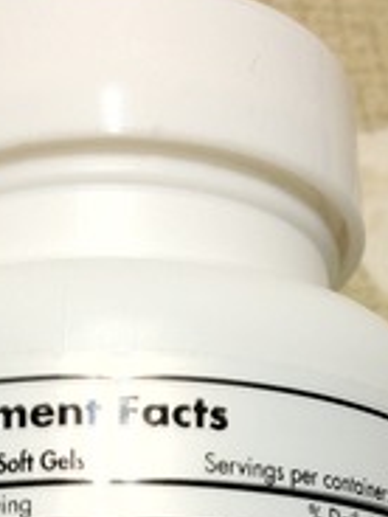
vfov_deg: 19.1
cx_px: 128
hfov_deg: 15.5
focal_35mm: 95
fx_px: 1420
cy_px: 672
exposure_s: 1/20
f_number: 2.4
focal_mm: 4.28
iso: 64
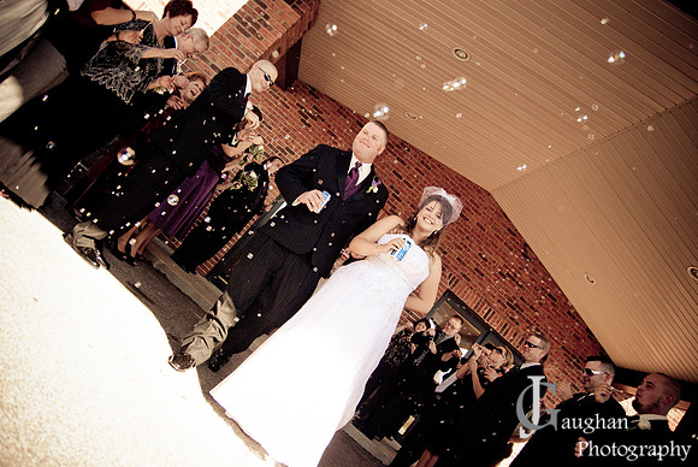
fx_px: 495
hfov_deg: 70.4
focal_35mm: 26
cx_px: 349
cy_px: 234
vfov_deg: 50.5
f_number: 3.2
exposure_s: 1/1250
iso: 500
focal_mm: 17
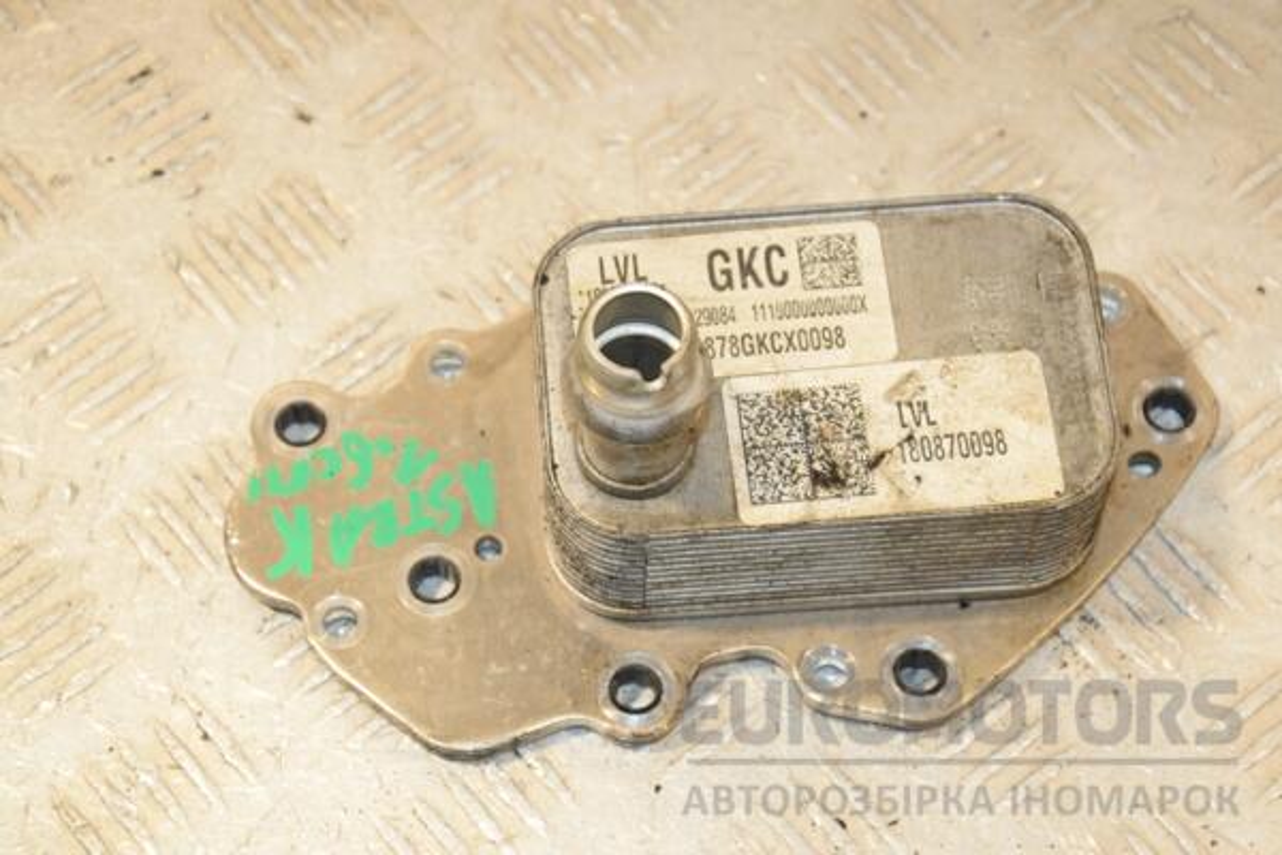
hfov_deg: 21.9
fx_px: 3312
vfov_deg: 14.7
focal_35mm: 93
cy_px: 428
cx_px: 641
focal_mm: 62
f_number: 7.1
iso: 800
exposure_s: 1/200
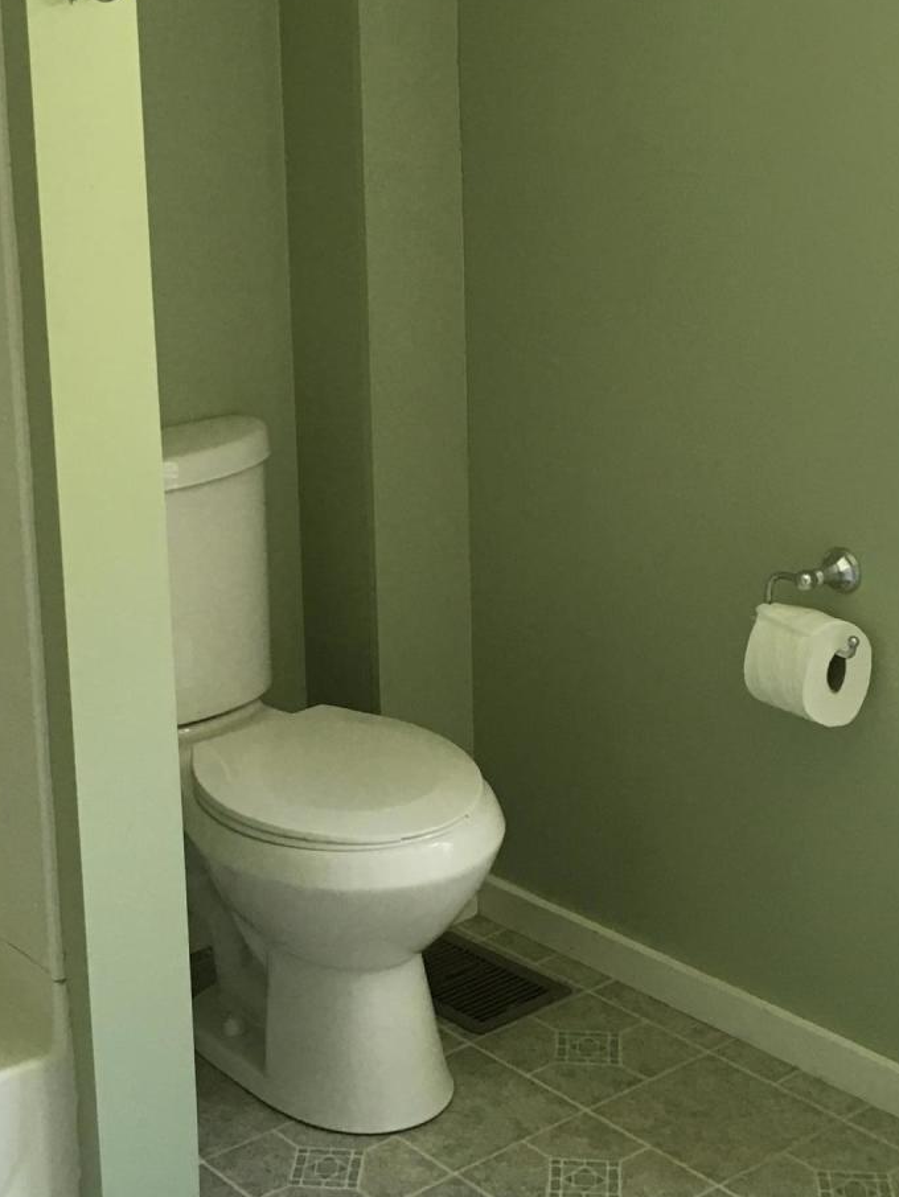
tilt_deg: -12.8
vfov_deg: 30.0
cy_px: 373
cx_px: 197
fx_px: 2215
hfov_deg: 22.7
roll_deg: +4.0
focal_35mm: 64
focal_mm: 4.15
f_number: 2.2
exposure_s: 1/30
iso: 80
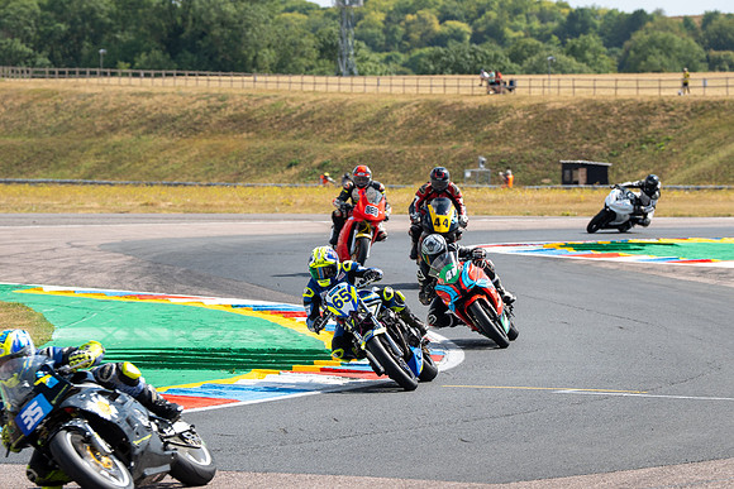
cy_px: 205
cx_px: 426
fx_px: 4736
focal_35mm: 232
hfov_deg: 8.9
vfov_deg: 5.9
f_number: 6.3
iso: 125
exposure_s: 1/500
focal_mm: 200
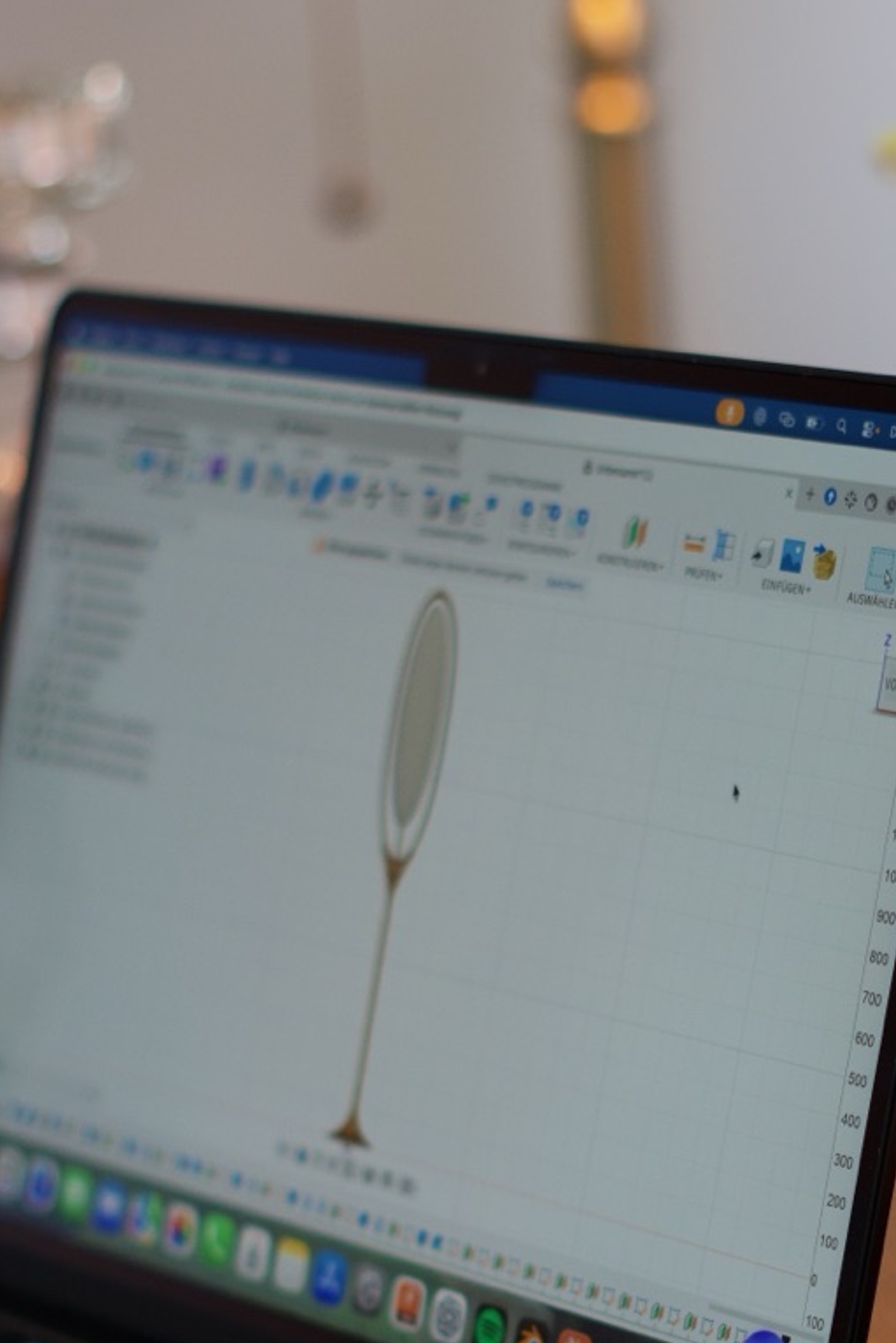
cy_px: 994
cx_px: 661
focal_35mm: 141
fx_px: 5261
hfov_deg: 9.7
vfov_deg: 14.5
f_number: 2
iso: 400
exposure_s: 1/80
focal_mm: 50
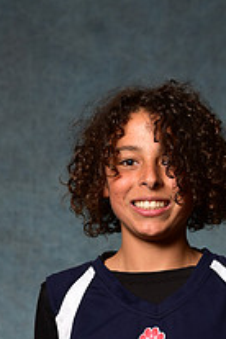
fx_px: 1846
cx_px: 150
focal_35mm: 196
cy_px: 365
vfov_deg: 10.4
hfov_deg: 7.0
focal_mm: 70
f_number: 5
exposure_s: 1/200
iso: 100
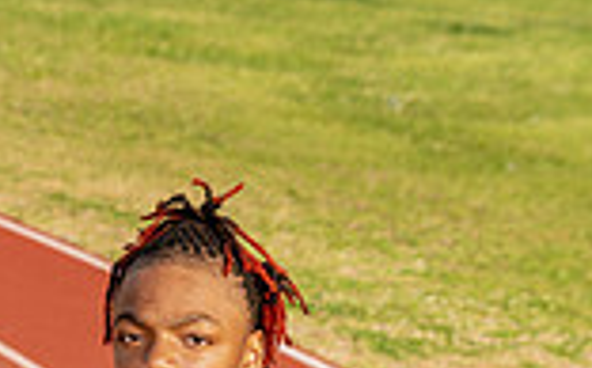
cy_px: 835
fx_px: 2562
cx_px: 167
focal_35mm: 159
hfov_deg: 13.2
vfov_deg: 7.7
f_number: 5
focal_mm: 54
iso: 100
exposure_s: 1/250
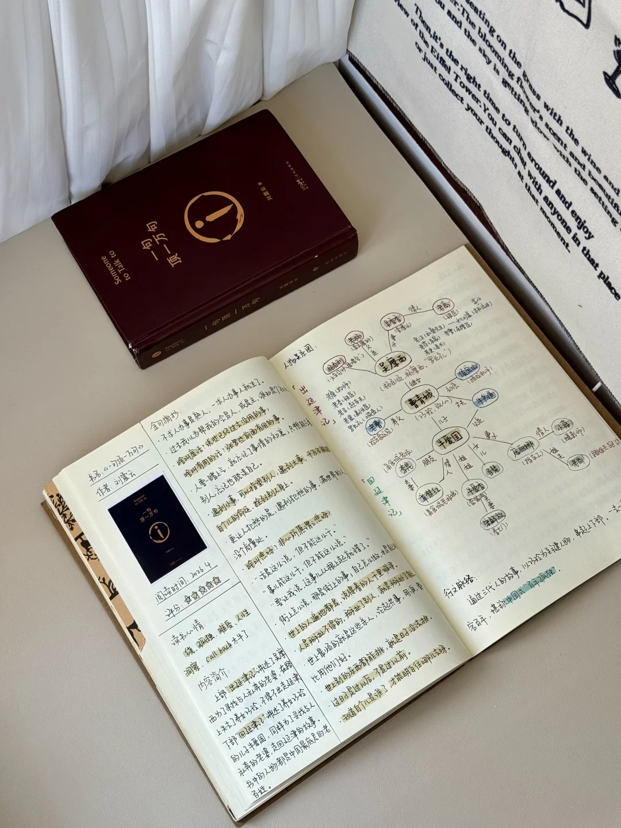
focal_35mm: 48
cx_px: 310
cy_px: 414
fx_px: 1148
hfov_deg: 30.3
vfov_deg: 39.7
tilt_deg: -67.8
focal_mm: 6.76
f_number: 1.78
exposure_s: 1/535
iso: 64
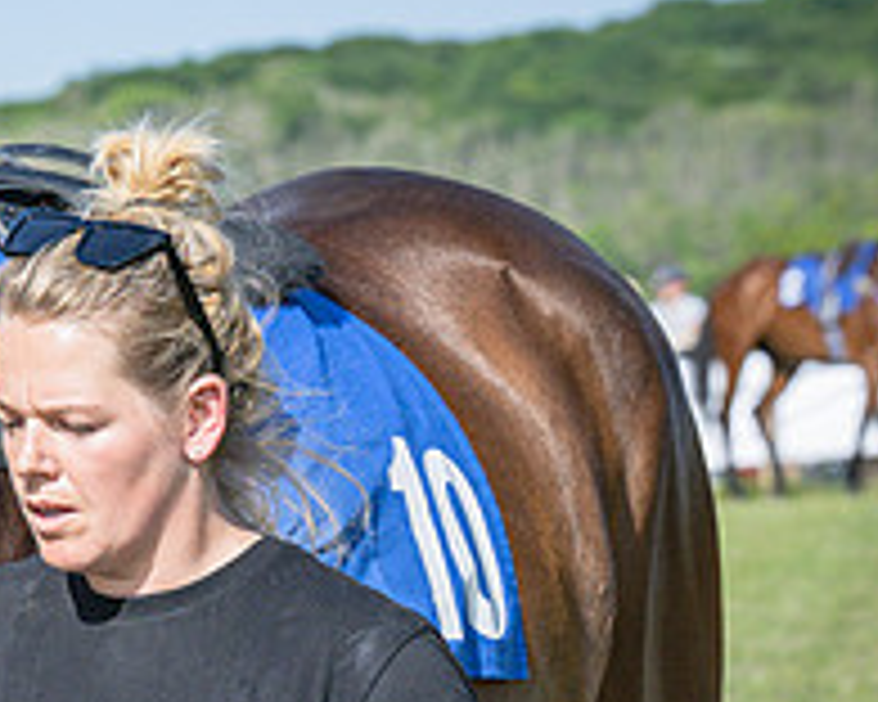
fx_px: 7588
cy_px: 335
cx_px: 132
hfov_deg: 6.6
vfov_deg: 5.3
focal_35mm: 292
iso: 400
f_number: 5
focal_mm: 76
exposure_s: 1/2500
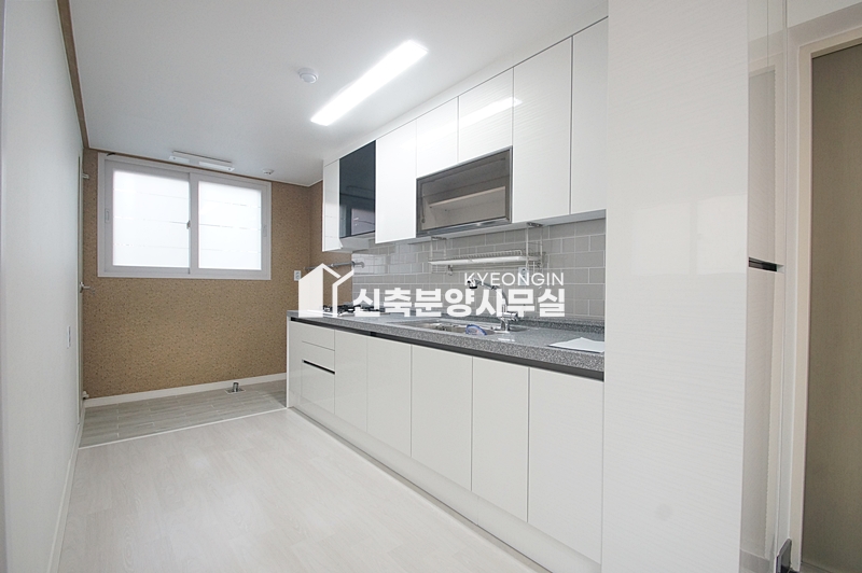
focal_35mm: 15
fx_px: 359
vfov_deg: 77.2
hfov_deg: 100.4
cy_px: 286
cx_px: 431
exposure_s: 1/30
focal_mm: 10
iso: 800
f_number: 6.3
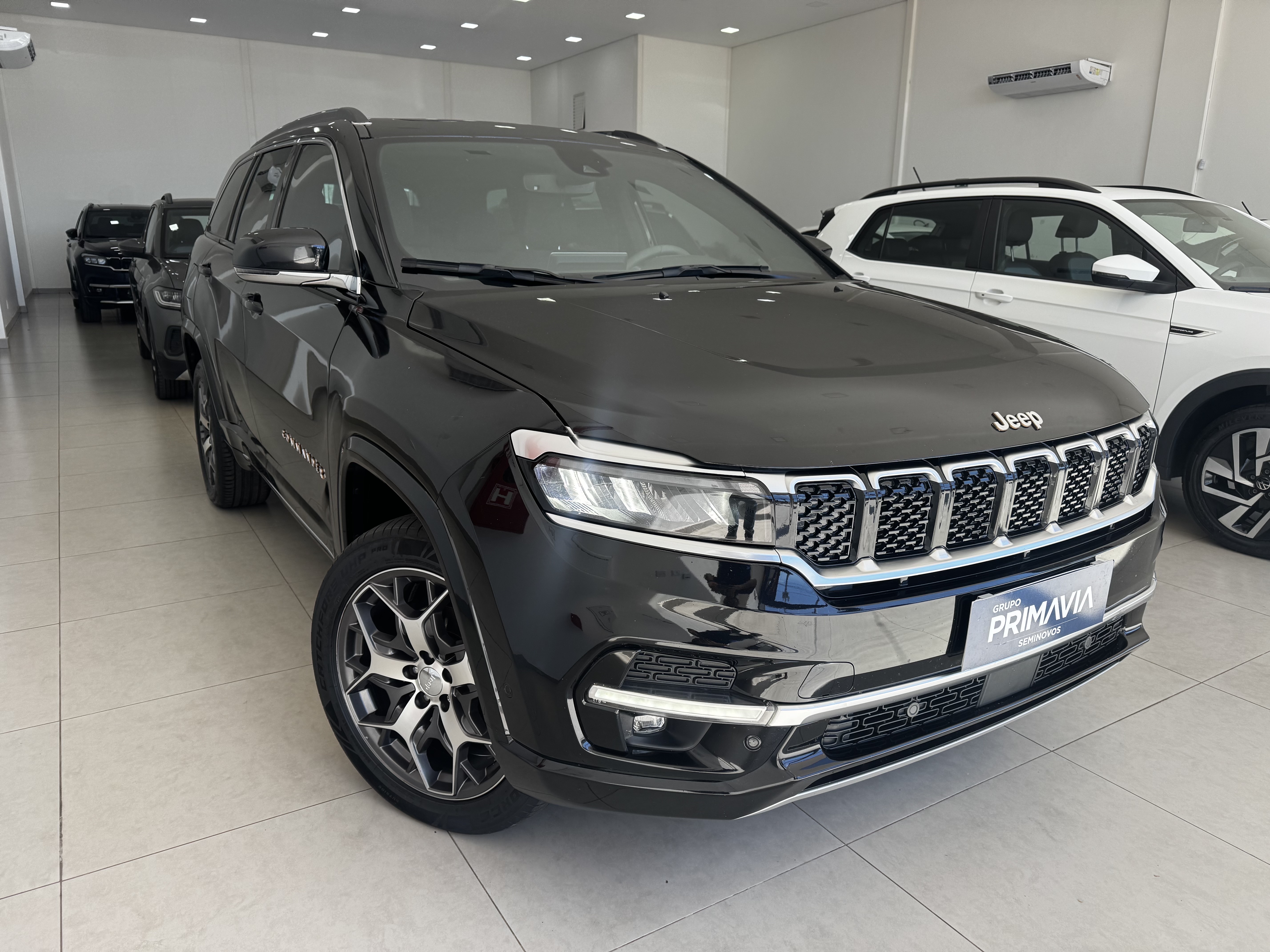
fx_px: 881
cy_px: 476
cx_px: 635
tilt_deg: -15.4
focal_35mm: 24
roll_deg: -0.6
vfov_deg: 56.8
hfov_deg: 71.6
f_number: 1.78
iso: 80
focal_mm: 6.76
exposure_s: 1/495
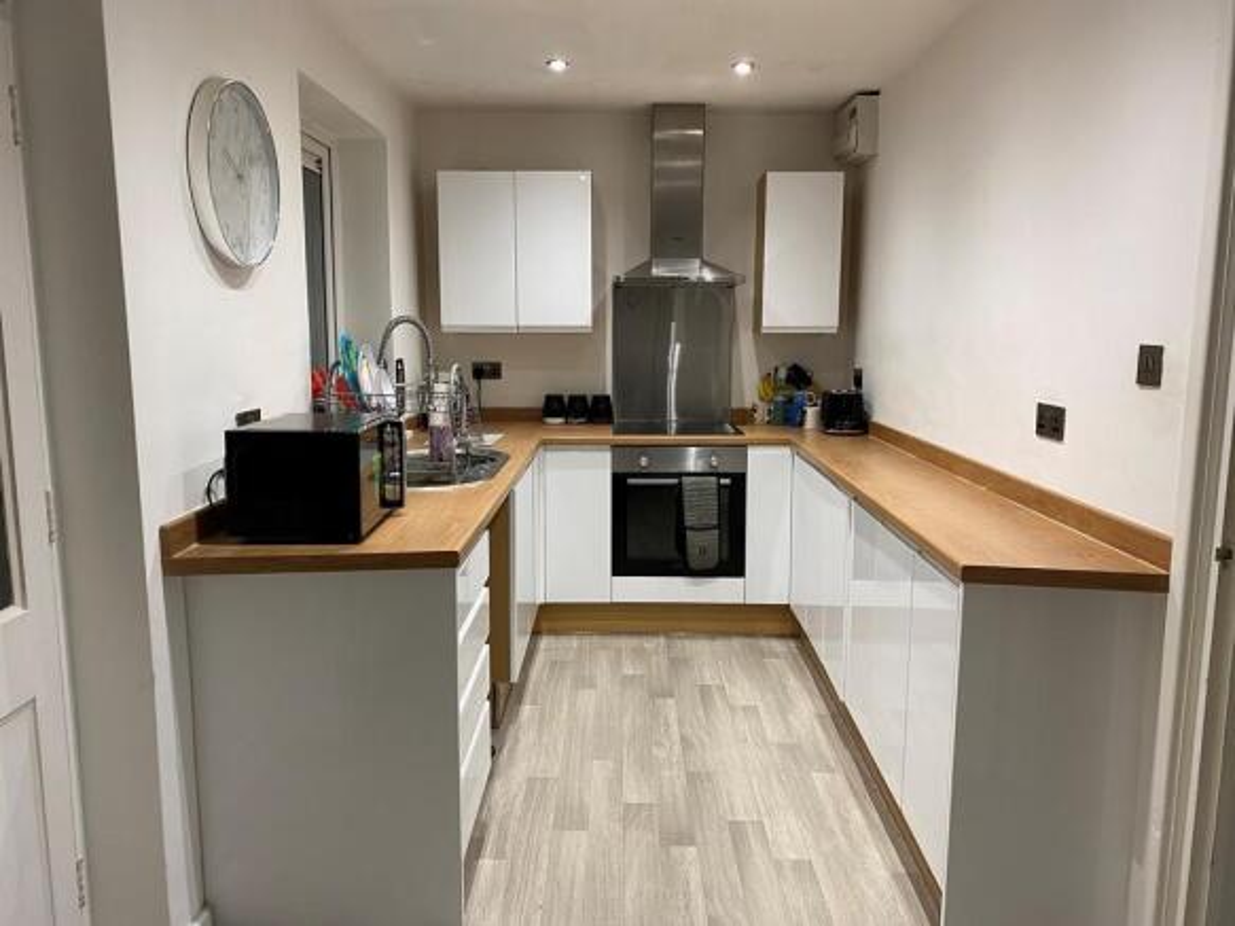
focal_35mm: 26
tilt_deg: -7.8
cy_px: 463
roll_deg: +0.1
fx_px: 927
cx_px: 618
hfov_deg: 67.3
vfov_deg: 53.0
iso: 100
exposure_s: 1/50
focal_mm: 4.25
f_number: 1.8
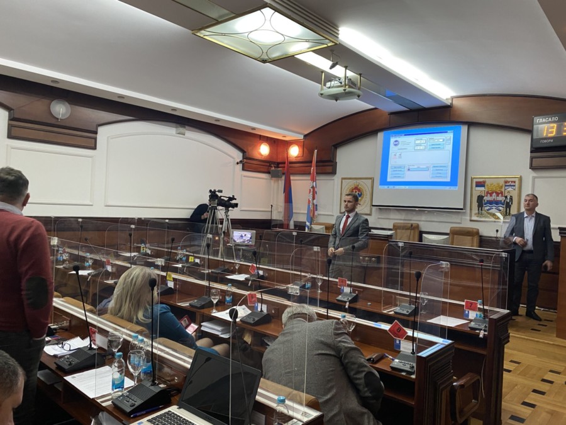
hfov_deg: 67.3
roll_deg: -3.5
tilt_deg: -0.4
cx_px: 283
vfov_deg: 53.1
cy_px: 212
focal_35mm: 26
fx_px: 425
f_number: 1.8
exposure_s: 1/50
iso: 160
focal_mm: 4.25
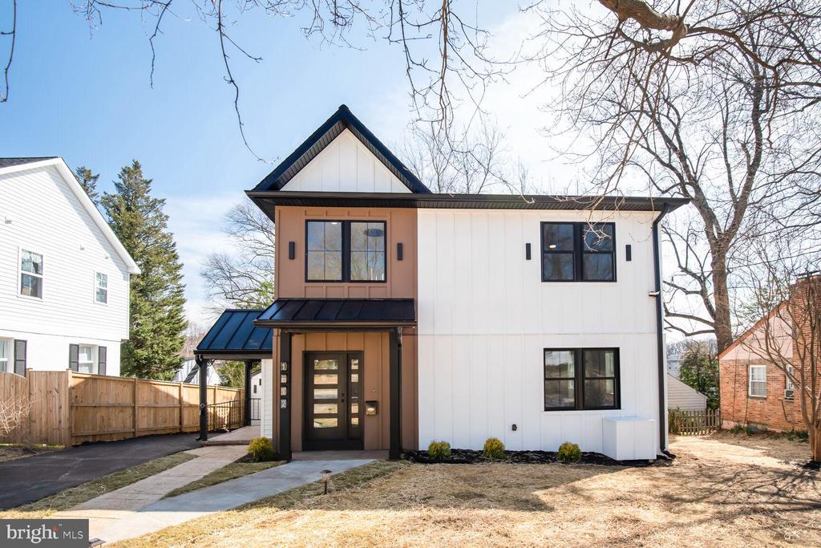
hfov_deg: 96.7
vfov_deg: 73.8
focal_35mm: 16
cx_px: 410
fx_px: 365
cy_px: 274
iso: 400
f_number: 8
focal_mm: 16
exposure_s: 1/125
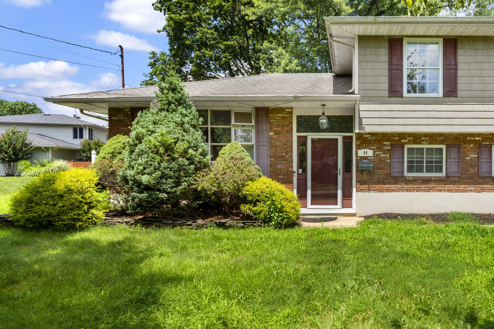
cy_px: 173
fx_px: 316
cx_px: 369
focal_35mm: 23
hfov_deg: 71.1
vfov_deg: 55.1
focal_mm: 10
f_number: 8
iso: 250
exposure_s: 1/320
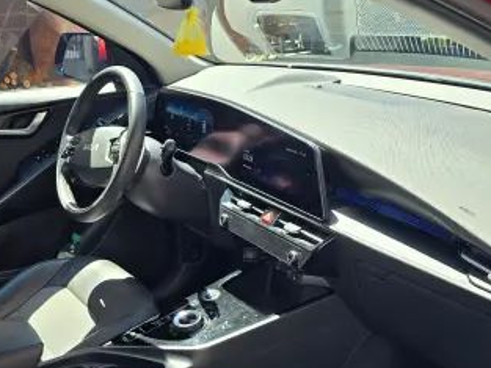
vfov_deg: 30.2
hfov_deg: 40.1
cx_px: 180
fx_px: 667
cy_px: 288
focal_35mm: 47
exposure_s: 1/180
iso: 20
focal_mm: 6.3
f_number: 1.7
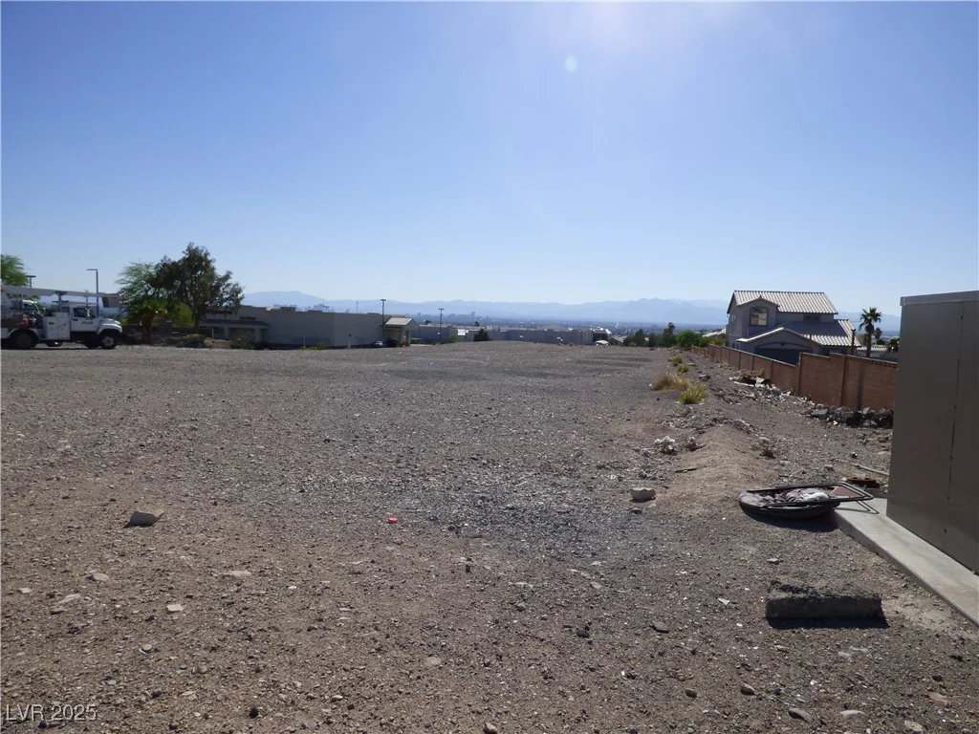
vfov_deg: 66.0
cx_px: 490
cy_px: 367
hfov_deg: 81.7
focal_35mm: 20
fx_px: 566
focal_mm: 3.58
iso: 100
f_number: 4
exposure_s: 1/2000
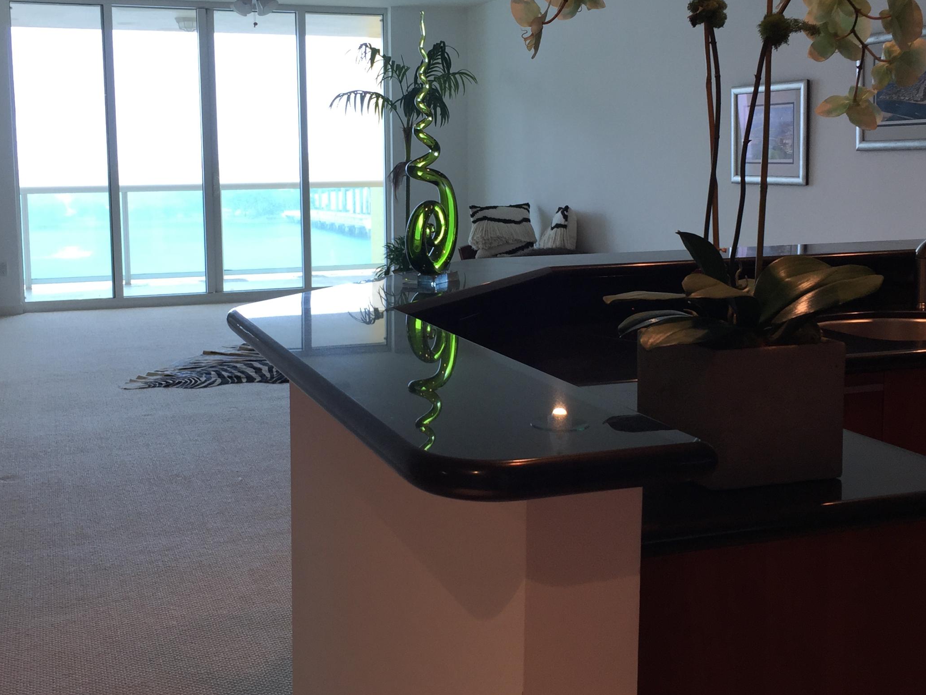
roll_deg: +0.7
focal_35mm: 42
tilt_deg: -5.9
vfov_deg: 34.3
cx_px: 446
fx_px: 1124
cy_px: 287
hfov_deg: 44.8
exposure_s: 1/60
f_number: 2.2
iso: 32
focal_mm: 4.15
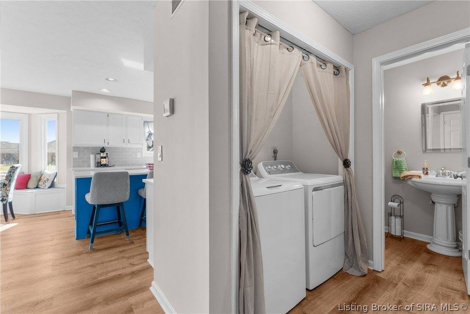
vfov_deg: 73.8
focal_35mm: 16
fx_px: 209
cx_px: 235
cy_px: 157
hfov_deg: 96.7
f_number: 11
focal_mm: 16
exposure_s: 1/4
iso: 800
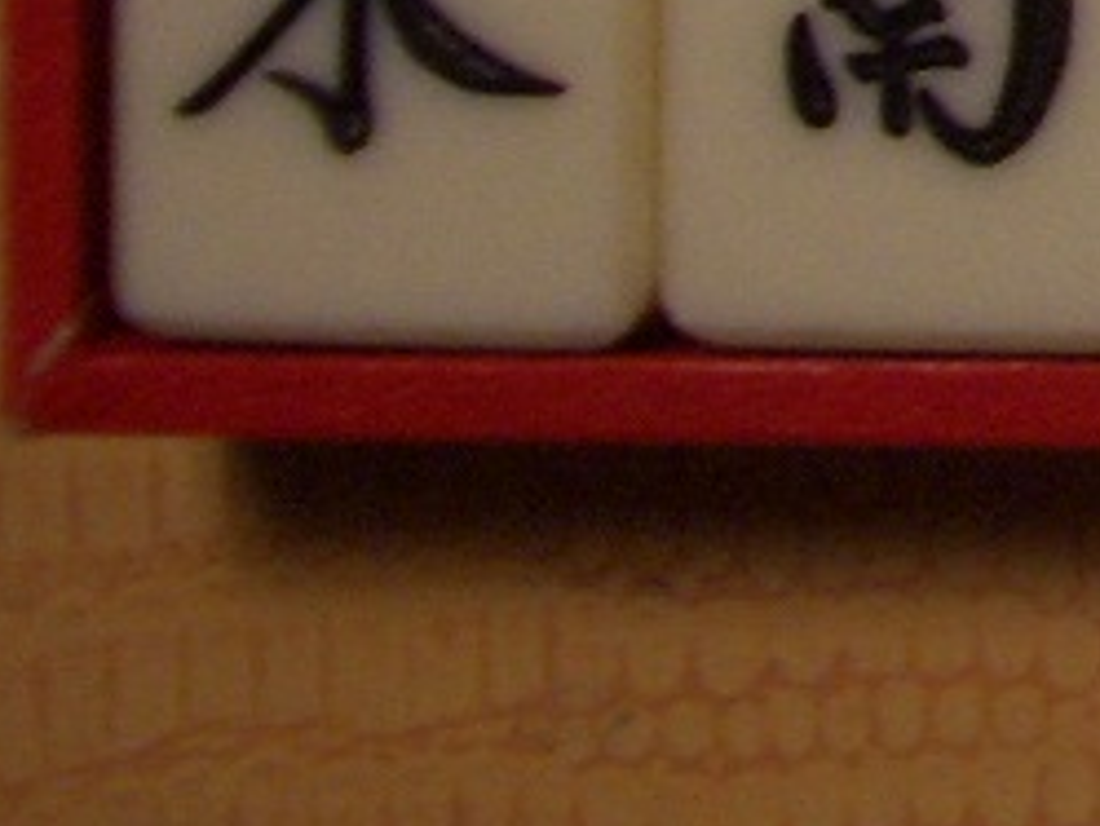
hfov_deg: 9.7
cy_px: -1179
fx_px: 5723
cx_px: 2602
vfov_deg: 7.7
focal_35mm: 180
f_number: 2.6
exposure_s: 1/40
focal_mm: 5.8
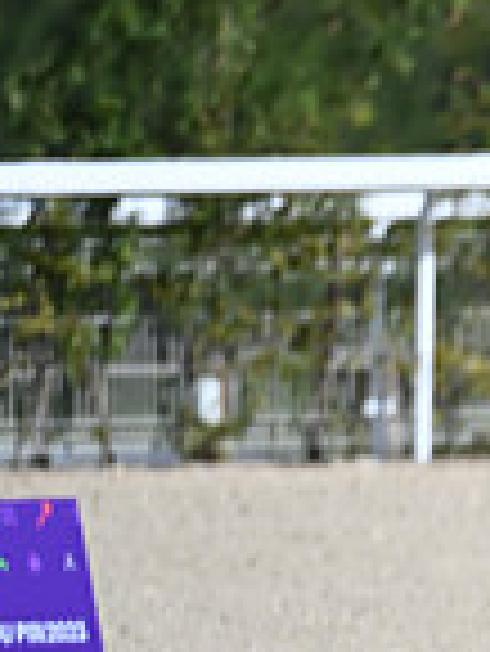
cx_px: 1272
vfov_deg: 1.3
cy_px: 506
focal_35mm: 1537
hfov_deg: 1.0
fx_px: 28966
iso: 220
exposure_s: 1/1600
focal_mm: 400
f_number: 4.5
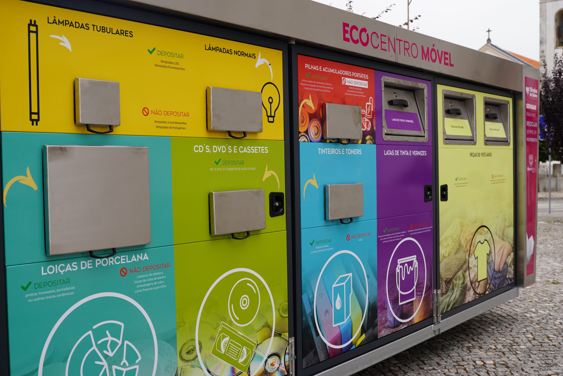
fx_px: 657
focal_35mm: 42
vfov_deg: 31.9
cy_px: 188
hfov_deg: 46.4
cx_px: 282
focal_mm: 28
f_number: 5
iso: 100
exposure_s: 1/250
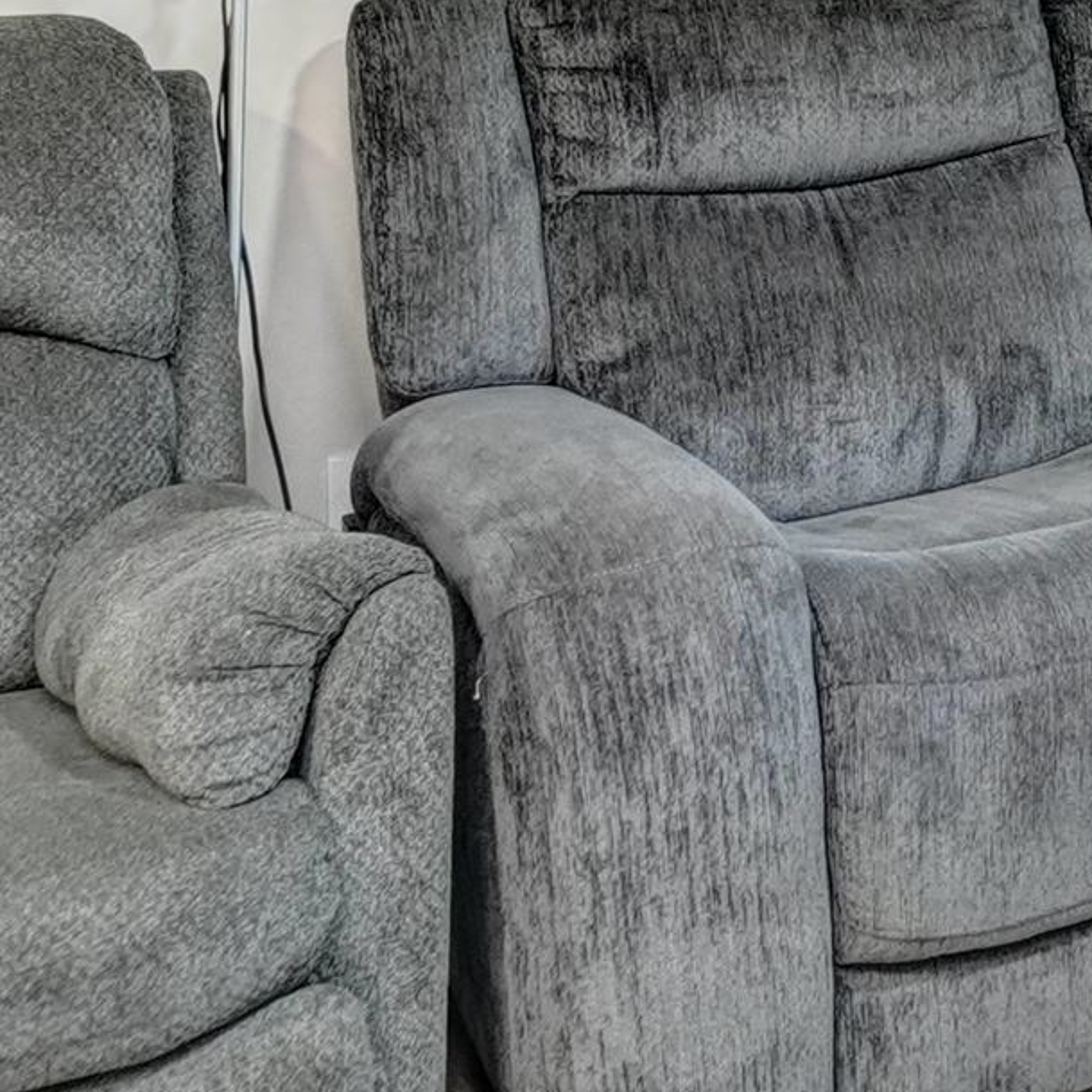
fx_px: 2141
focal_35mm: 60
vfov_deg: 25.9
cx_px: 1434
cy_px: -184
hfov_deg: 24.7
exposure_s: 1/30
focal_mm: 14
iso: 1250
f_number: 4
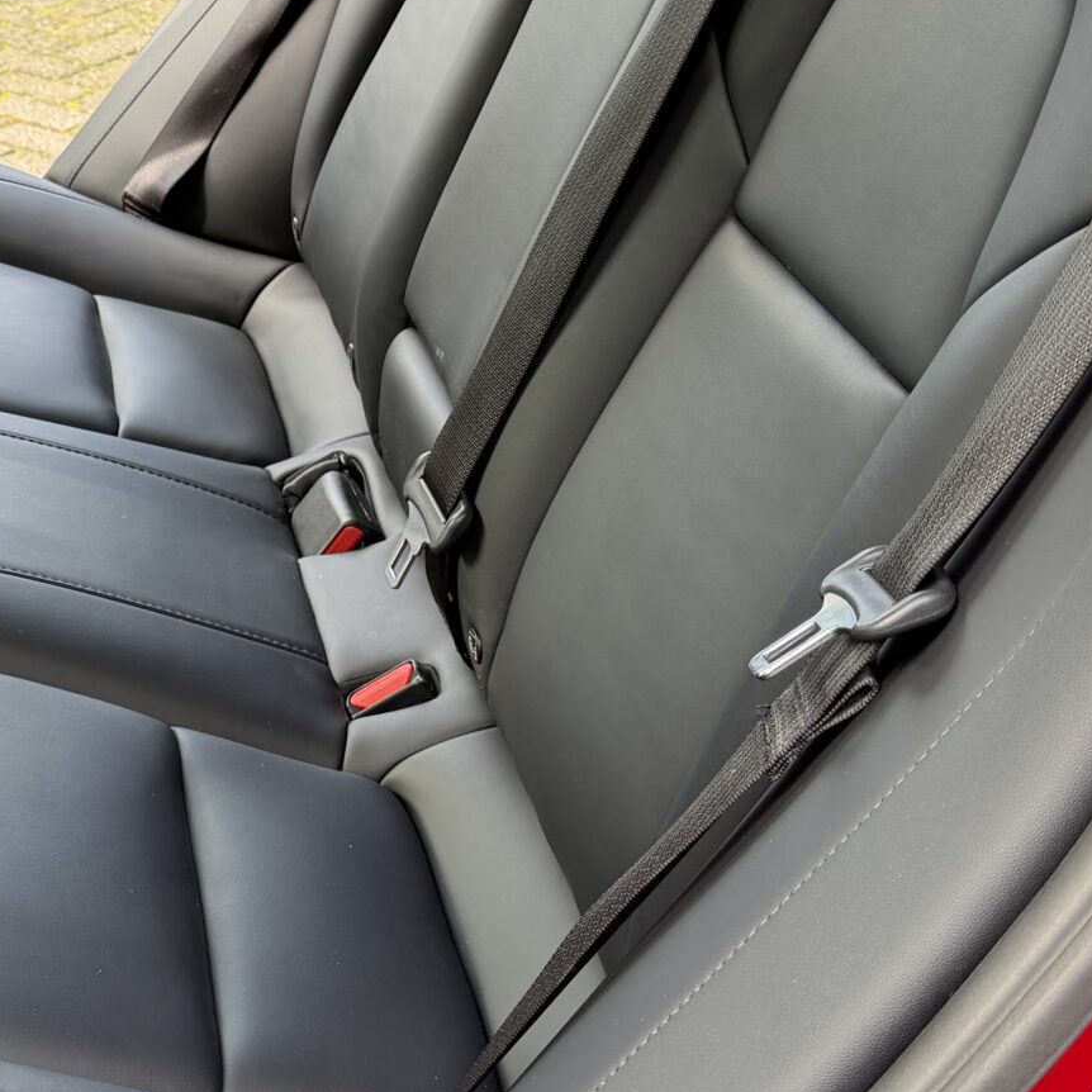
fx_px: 2248
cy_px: 427
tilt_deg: -24.5
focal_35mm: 63
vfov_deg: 27.2
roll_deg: +3.9
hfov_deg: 25.5
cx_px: -71
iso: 100
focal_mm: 6.76
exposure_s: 1/191
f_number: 1.78
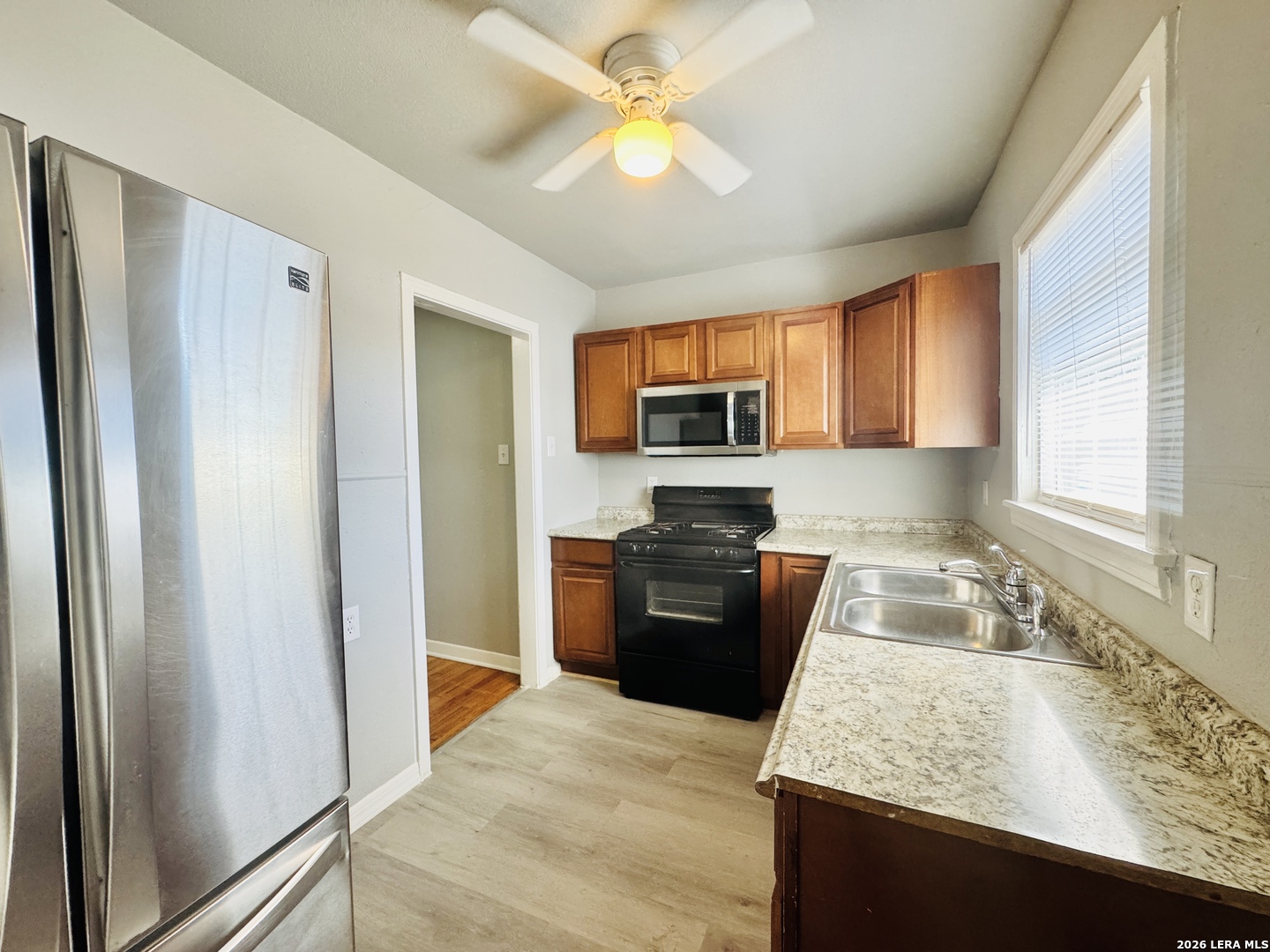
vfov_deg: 85.7
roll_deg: +1.1
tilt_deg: -2.4
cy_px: 476
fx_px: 514
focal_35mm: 14
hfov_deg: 102.1
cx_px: 635
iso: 320
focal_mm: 2.22
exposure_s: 1/120
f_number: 2.2
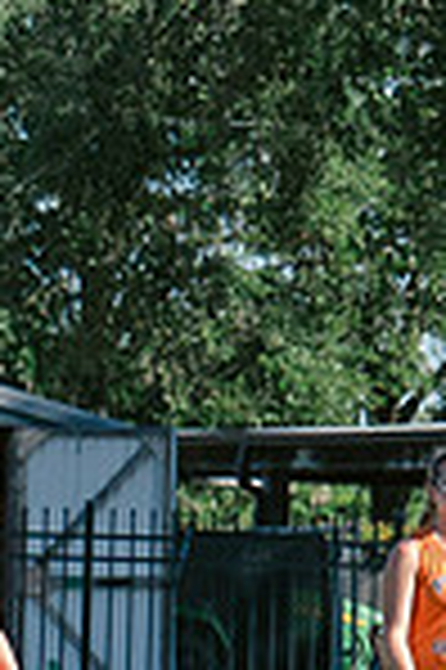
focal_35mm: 668
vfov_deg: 3.1
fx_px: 12442
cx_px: 2011
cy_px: 748
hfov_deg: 2.0
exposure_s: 1/800
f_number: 5.6
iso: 250
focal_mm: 70
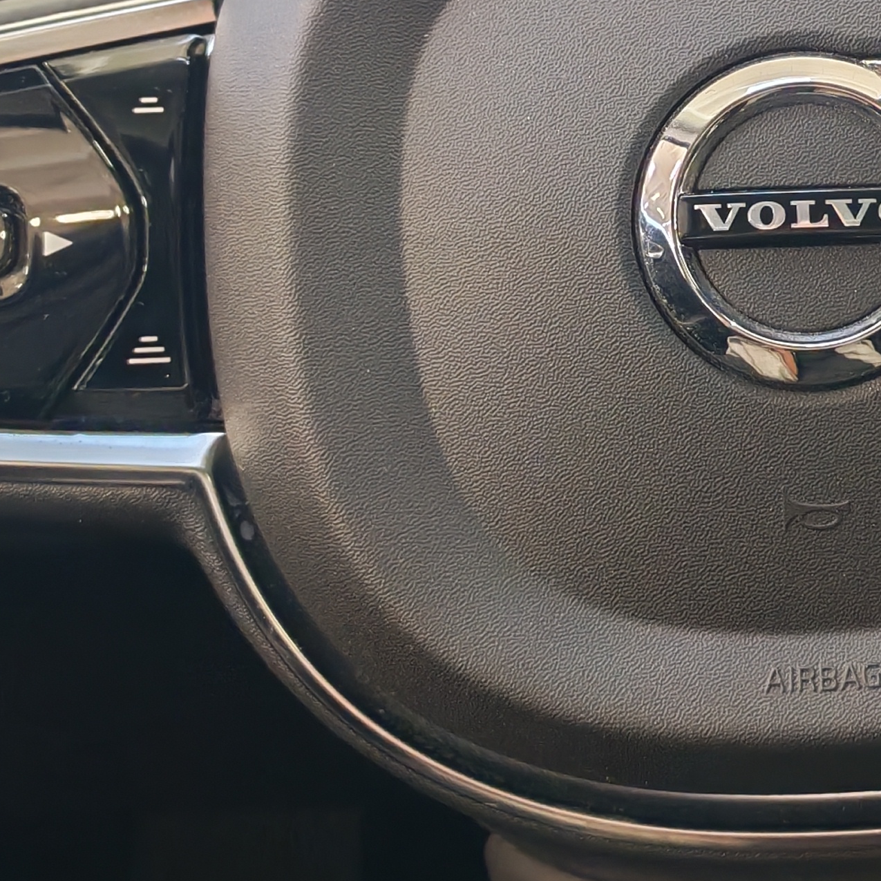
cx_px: 819
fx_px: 2534
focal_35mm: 88
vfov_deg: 19.6
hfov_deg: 19.3
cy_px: 197
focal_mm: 6.12
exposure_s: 1/100
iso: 1000
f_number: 1.9
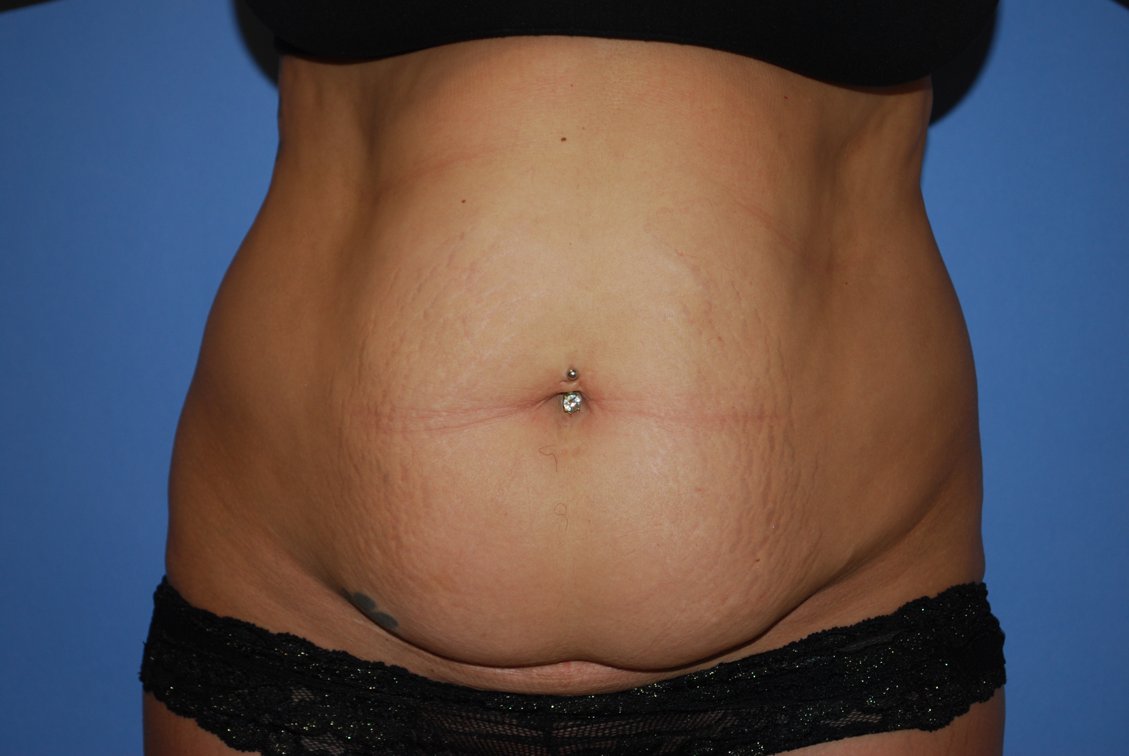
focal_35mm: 75
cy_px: 378
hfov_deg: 27.0
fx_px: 2355
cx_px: 564
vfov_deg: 18.2
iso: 200
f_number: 5.6
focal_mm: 50
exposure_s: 1/60
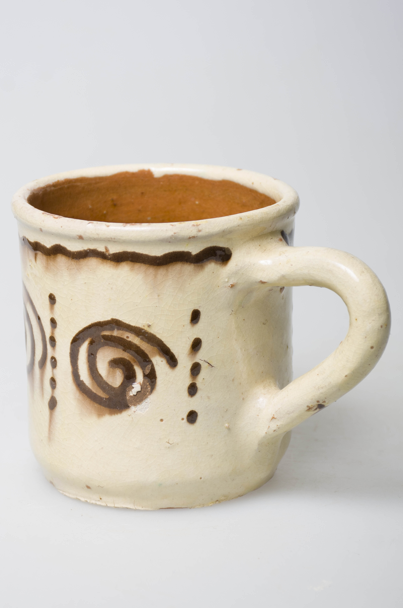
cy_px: 304
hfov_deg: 13.0
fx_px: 1771
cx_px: 202
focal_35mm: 105
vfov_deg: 19.5
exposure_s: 1/160
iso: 100
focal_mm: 70
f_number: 7.1
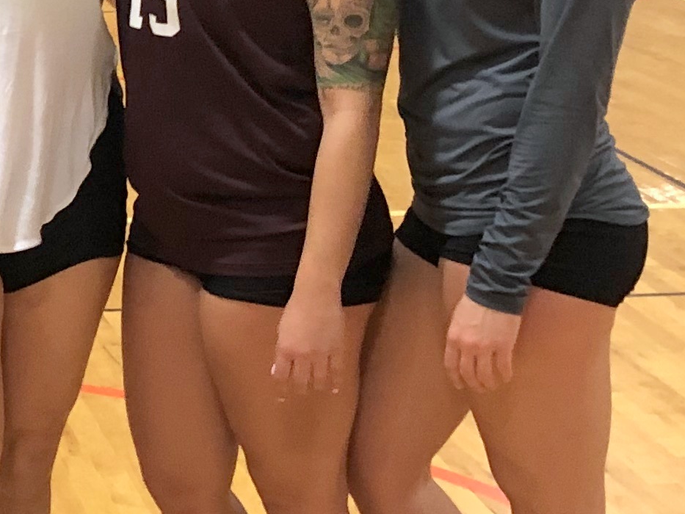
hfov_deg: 15.4
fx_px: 2395
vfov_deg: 12.2
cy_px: 50
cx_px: -236
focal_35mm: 121
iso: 320
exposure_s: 1/60
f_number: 1.8
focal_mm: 3.99
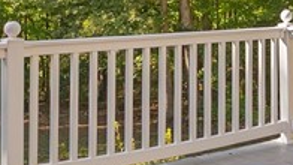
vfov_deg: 12.8
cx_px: 285
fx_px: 722
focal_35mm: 93
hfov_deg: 22.2
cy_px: -15
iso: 125
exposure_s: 1/80
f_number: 4
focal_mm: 16
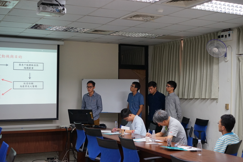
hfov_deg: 36.2
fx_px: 371
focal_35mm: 55
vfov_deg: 24.6
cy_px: 81
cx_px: 122
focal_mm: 55
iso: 1600
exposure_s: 1/160
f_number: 4
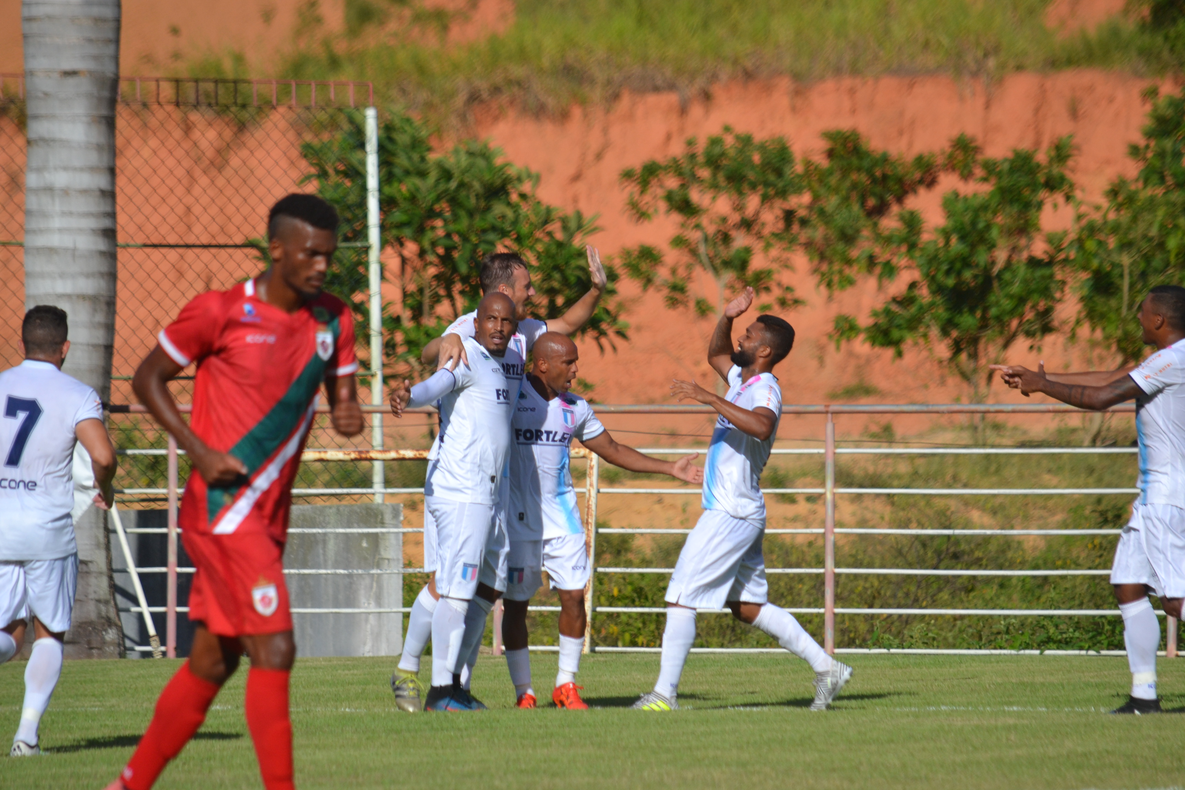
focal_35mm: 450
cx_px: 592
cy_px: 395
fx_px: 14811
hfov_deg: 4.6
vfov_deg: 3.1
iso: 400
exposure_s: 1/2000
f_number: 7.1
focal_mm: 300
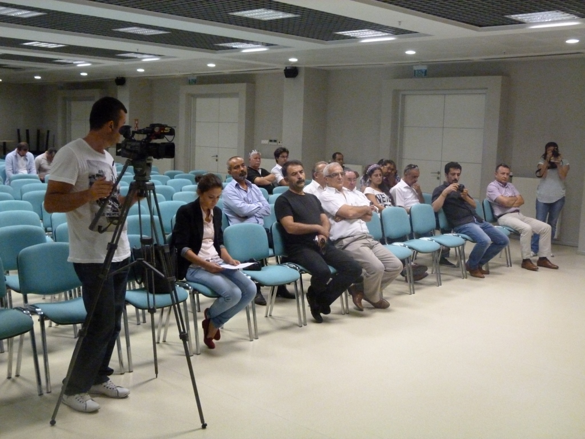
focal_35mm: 41
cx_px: 292
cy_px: 220
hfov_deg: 45.8
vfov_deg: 35.1
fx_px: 693
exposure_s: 1/50
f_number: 3.2
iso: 800
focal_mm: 7.4
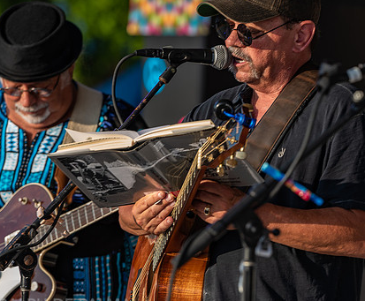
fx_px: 3358
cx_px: 266
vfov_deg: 5.1
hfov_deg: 6.2
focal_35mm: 307
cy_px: 118
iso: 64
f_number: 4.5
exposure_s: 1/160
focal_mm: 185
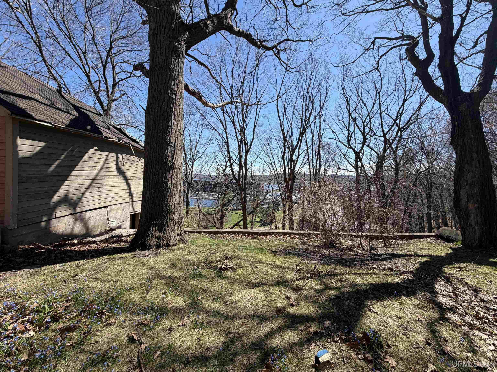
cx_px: 248
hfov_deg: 102.1
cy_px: 186
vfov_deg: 85.7
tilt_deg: -1.3
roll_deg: -1.5
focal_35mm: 14
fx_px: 201
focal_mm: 2.22
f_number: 2.2
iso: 40
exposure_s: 1/770
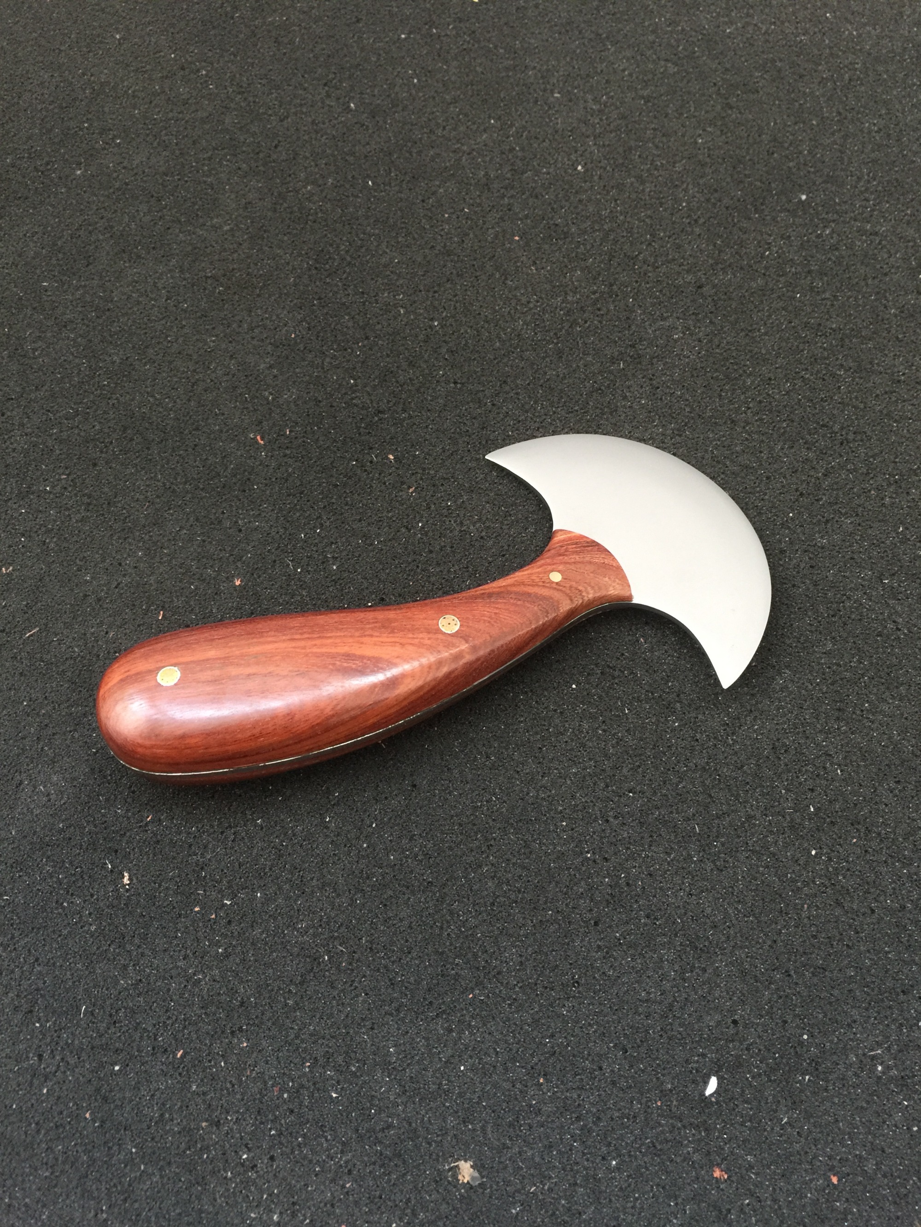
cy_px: 614
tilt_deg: -65.6
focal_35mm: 29
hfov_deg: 48.2
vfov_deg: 61.7
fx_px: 1029
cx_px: 460
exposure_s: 1/10
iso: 125
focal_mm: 4.15
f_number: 2.2
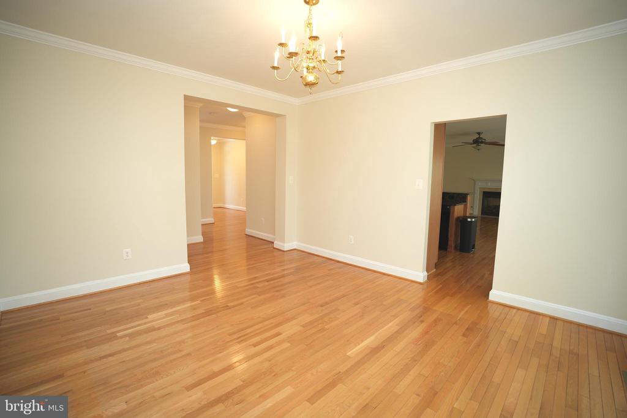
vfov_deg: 73.8
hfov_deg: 96.7
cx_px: 314
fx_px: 279
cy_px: 209
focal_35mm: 16
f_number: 2.8
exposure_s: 1/60
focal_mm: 16
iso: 160
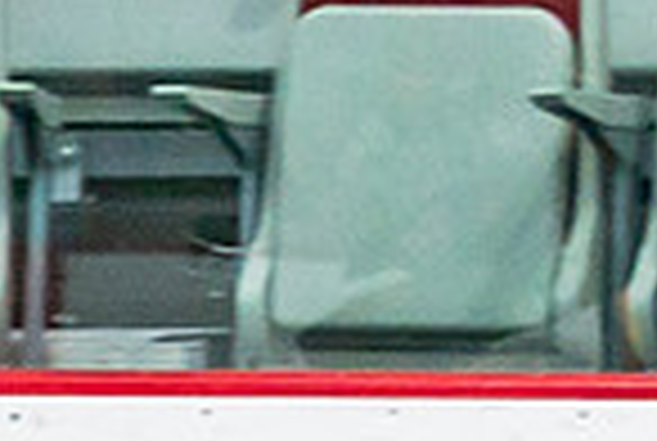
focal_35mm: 1360
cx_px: -650
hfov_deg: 1.5
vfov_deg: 1.0
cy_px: 1278
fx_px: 24870
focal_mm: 105
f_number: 3.2
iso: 400
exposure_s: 1/640
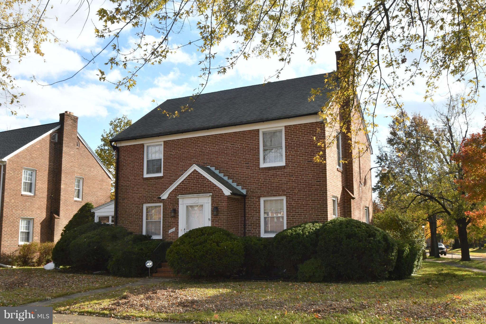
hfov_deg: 53.1
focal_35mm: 36
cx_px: 243
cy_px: 162
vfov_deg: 36.9
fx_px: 486
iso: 400
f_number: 16
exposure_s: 1/160
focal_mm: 24
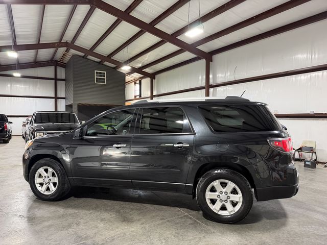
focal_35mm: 24
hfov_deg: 71.6
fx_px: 227
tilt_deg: -0.6
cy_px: 122
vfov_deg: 56.8
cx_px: 164
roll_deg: +1.5
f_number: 1.78
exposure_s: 1/60
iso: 320
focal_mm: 6.76
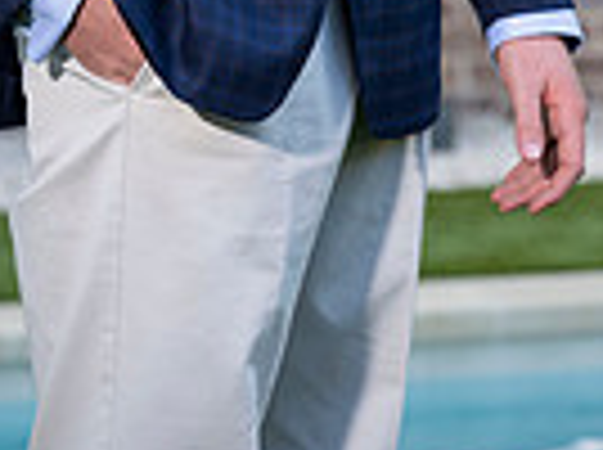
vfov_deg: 3.8
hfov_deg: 5.1
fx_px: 6747
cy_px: -495
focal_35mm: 388
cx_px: 189
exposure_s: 1/200
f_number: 5
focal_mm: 120
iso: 400
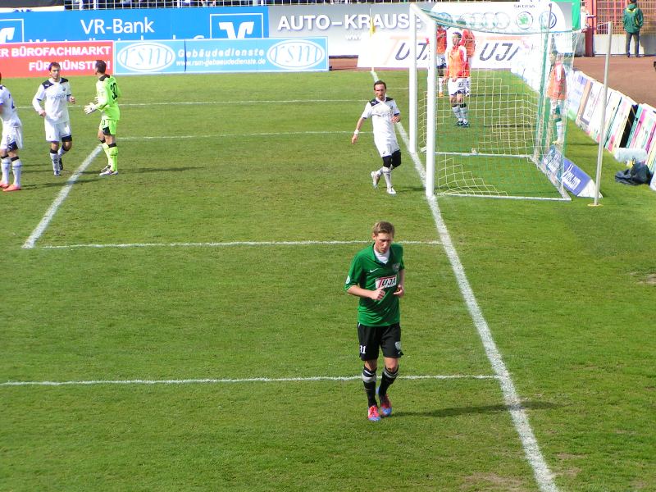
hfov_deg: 12.6
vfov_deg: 9.5
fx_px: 2975
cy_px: 246
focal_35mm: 157
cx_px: 328
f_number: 5
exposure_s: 1/400
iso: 50
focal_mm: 24
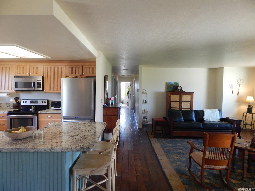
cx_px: 128
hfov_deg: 76.4
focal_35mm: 22
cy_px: 96
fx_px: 162
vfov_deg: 61.1
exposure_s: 1/30
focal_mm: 4
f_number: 3
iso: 220
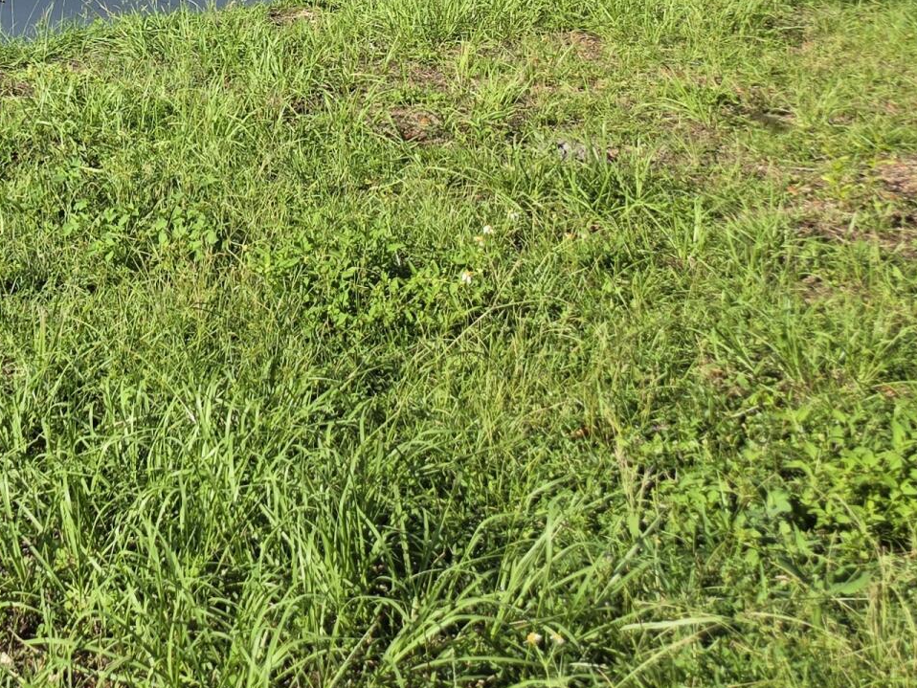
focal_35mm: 72
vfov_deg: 18.8
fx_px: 1908
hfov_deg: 24.1
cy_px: -244
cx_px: -232
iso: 64
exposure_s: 1/4538
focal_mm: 6.5
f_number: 1.4
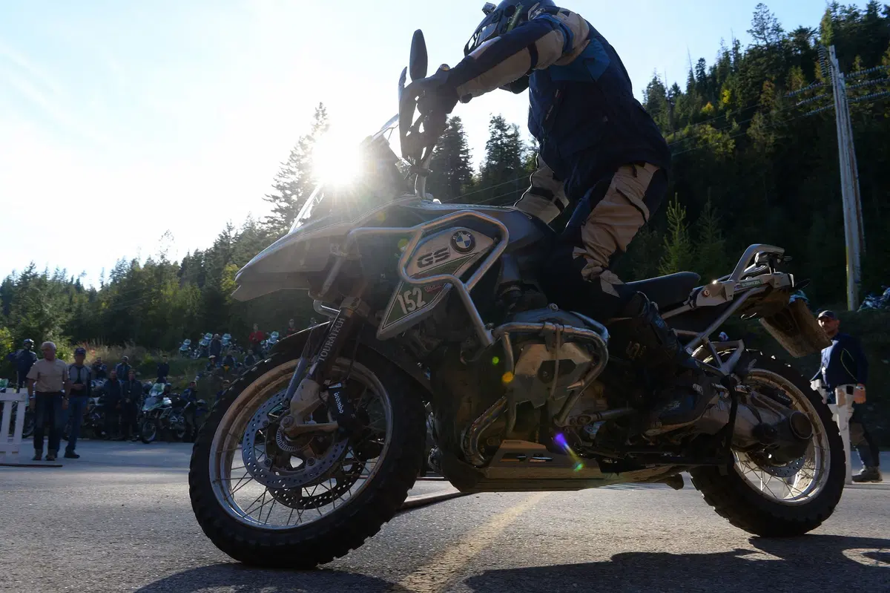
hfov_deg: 60.3
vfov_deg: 42.3
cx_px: 445
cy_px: 296
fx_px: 766
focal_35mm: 31
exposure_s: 1/400
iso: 500
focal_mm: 31
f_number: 10
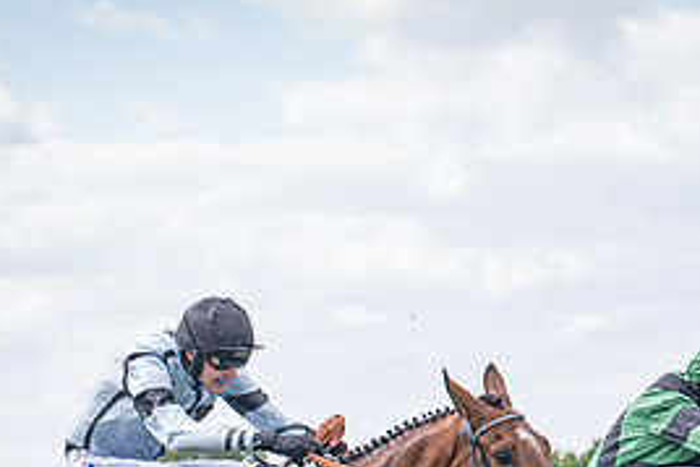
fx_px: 3774
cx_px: 212
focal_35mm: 194
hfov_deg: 10.6
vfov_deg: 7.0
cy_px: 580
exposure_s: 1/2000
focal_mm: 70
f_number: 4
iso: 400
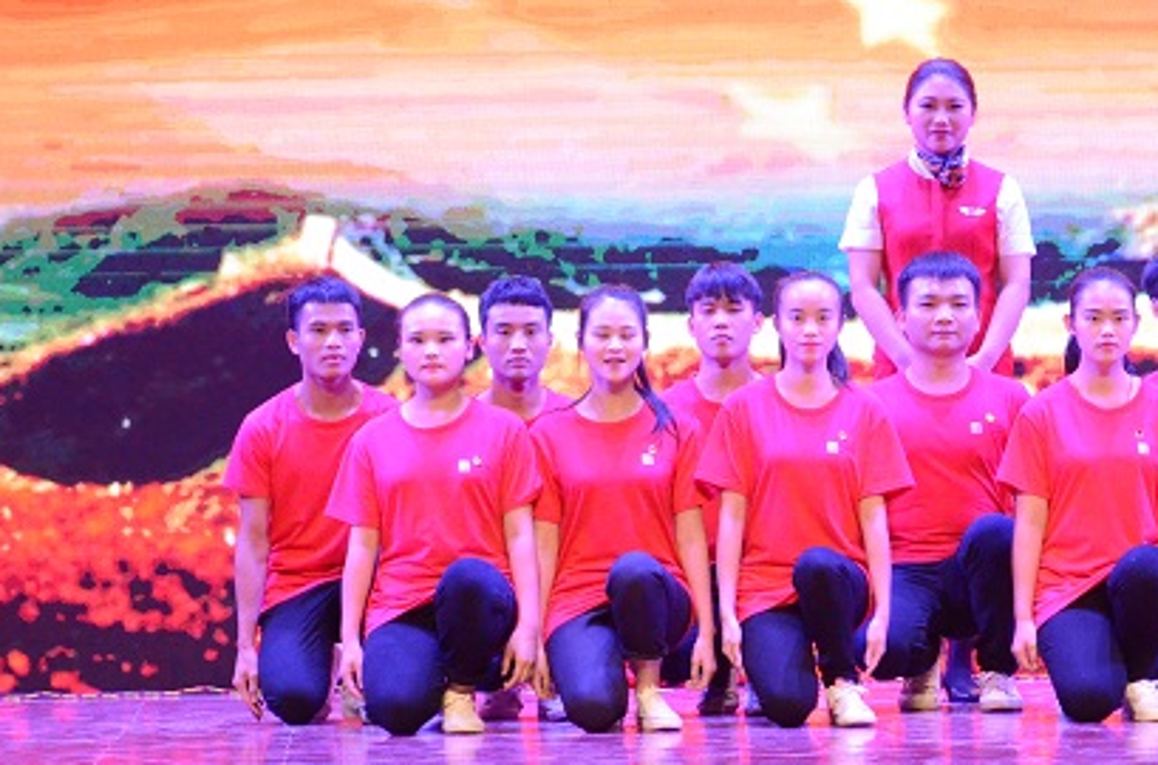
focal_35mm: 270
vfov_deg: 5.1
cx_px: 963
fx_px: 8654
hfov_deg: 7.6
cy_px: 194
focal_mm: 105
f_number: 5.6
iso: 5000
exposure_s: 1/200
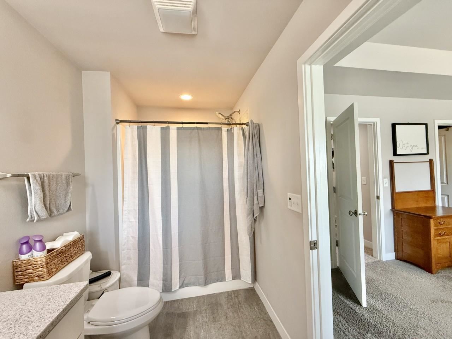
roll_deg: +2.2
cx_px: 226
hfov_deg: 102.1
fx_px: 183
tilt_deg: +1.0
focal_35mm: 14
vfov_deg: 85.7
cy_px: 170
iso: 320
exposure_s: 1/120
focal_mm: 2.22
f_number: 2.2
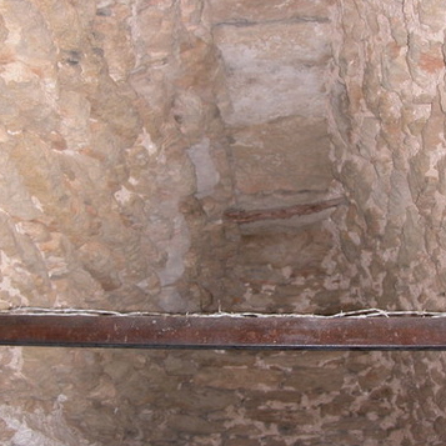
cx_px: 246
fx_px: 758
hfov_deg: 32.8
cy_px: 230
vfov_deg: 32.8
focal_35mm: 52
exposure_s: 1/60
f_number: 2.8
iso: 100
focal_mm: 8.9
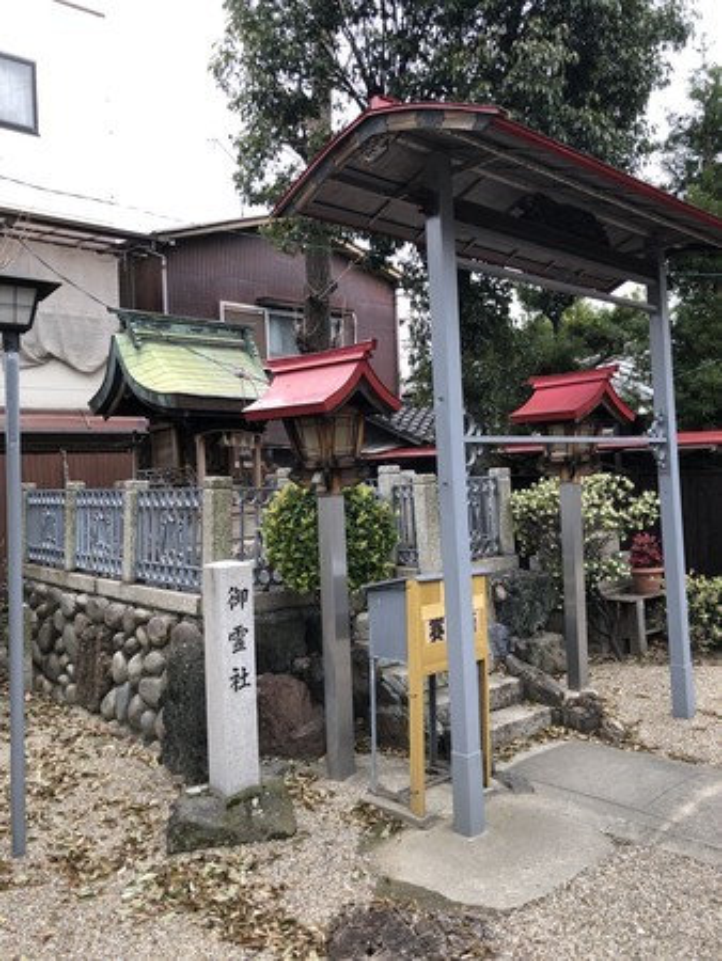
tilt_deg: +0.1
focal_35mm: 28
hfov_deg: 49.8
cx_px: 361
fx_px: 778
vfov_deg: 63.4
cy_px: 480
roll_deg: +1.6
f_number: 1.8
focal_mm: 3.99
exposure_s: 1/120
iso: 25
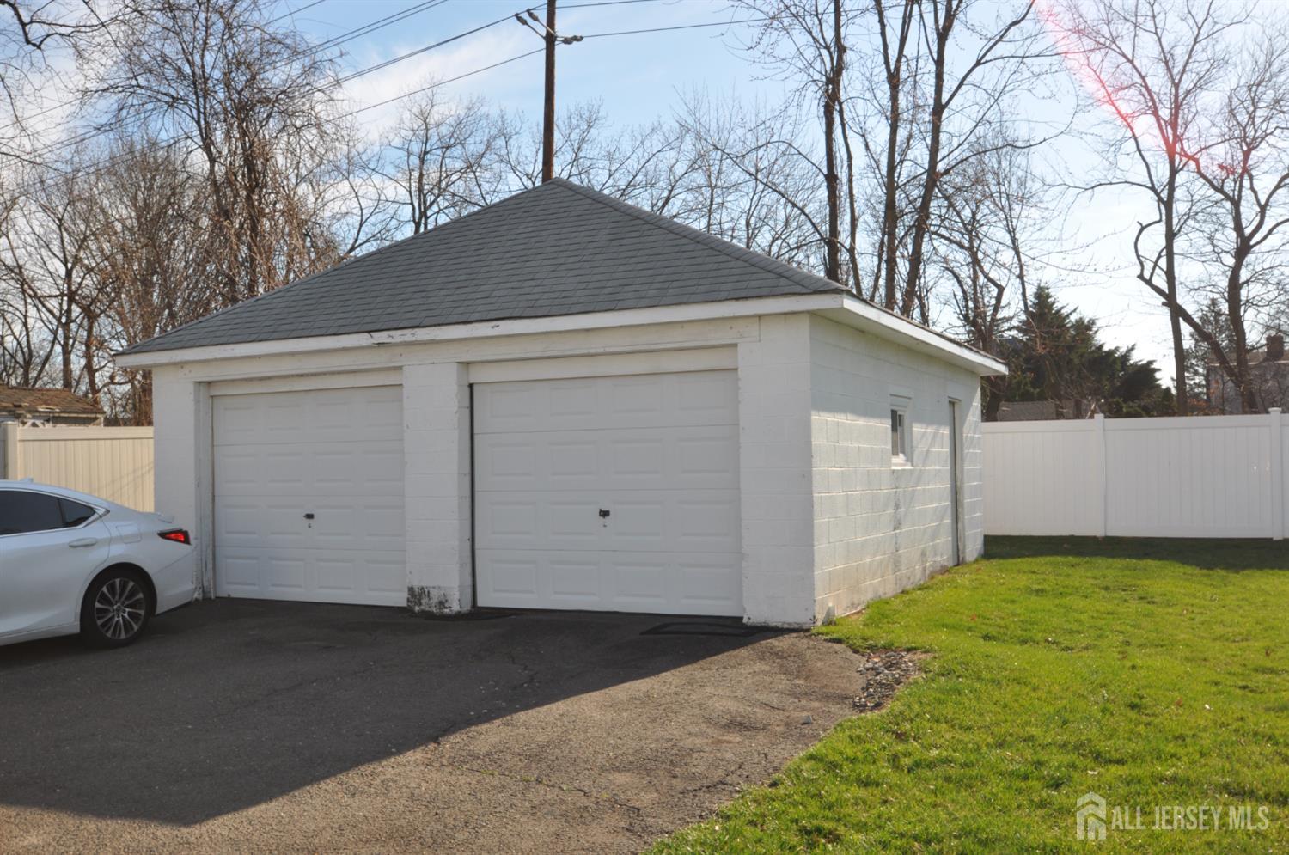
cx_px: 644
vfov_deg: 39.8
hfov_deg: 57.3
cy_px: 428
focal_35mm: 33
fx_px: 1180
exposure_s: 1/200
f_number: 13
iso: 200
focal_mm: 22
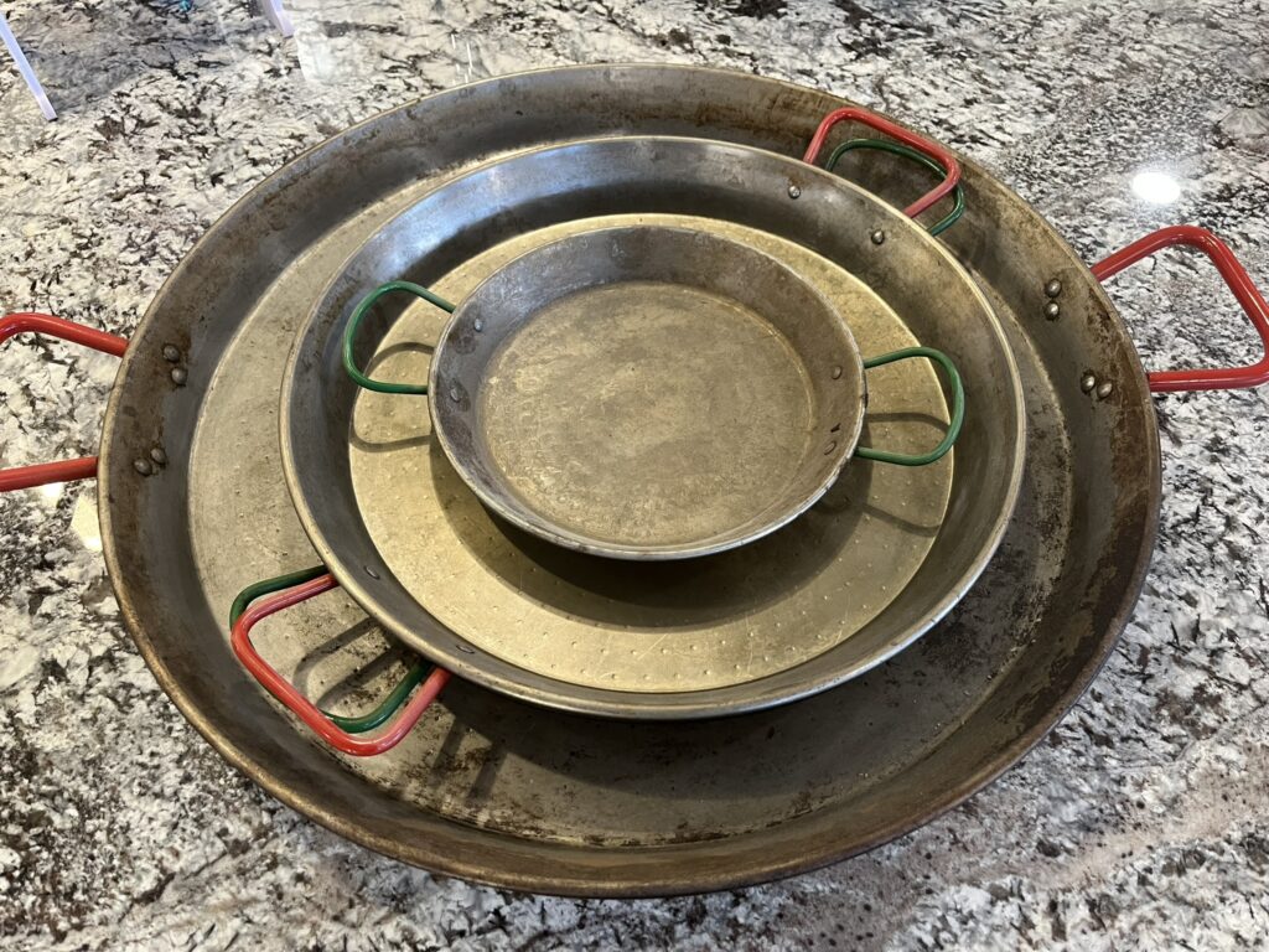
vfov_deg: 53.1
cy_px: 476
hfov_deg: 67.3
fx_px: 953
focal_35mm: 26
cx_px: 634
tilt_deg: -55.8
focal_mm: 5.1
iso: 125
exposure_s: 1/60
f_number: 1.6
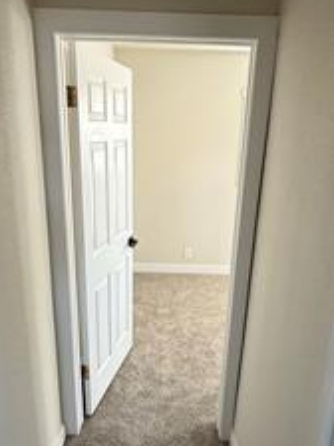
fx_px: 386
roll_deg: -2.4
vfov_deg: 59.6
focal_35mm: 30
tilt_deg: -17.4
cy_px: 259
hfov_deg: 46.8
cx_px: 163
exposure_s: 1/99
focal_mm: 2.22
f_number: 2.2
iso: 160
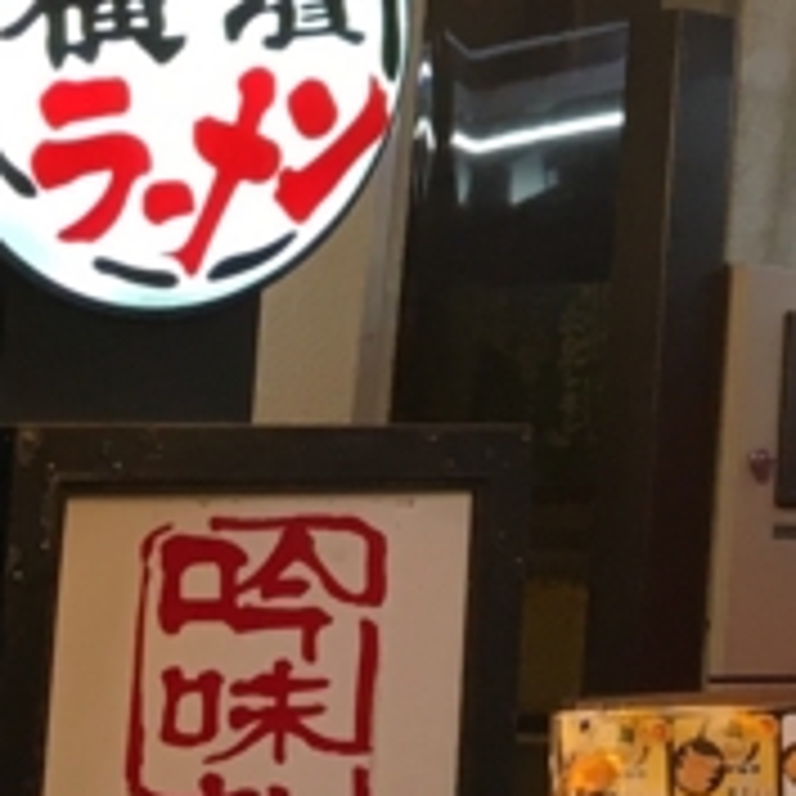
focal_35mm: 148
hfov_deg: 11.1
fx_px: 3850
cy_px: -504
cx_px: 1372
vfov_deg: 11.2
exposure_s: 1/30
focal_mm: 4.15
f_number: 2.2
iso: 25
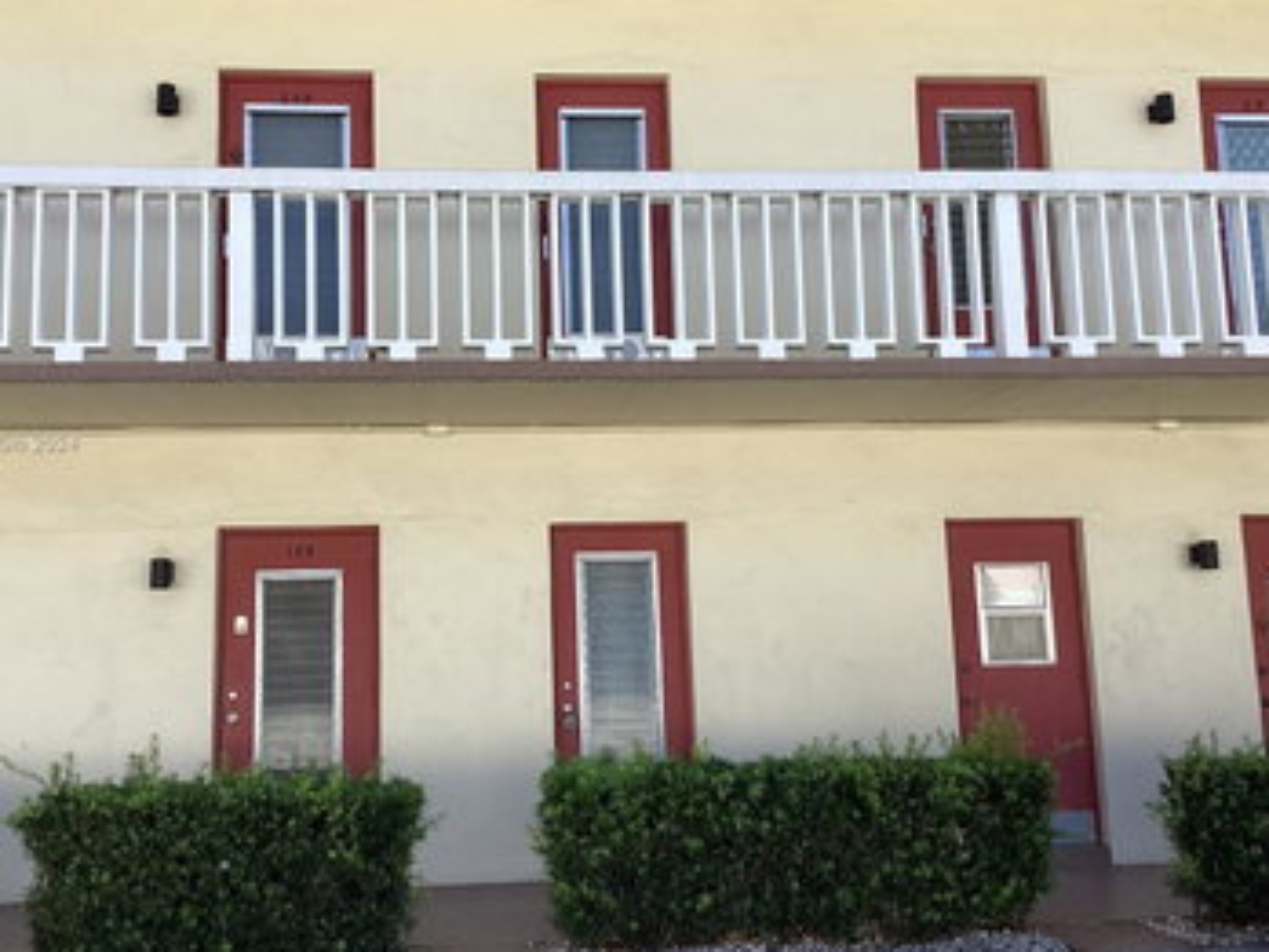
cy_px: 445
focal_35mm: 38
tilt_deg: +8.5
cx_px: 545
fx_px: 1393
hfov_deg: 48.8
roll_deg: +0.2
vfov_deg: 37.7
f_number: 2.4
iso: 25
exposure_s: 1/627
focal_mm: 3.3
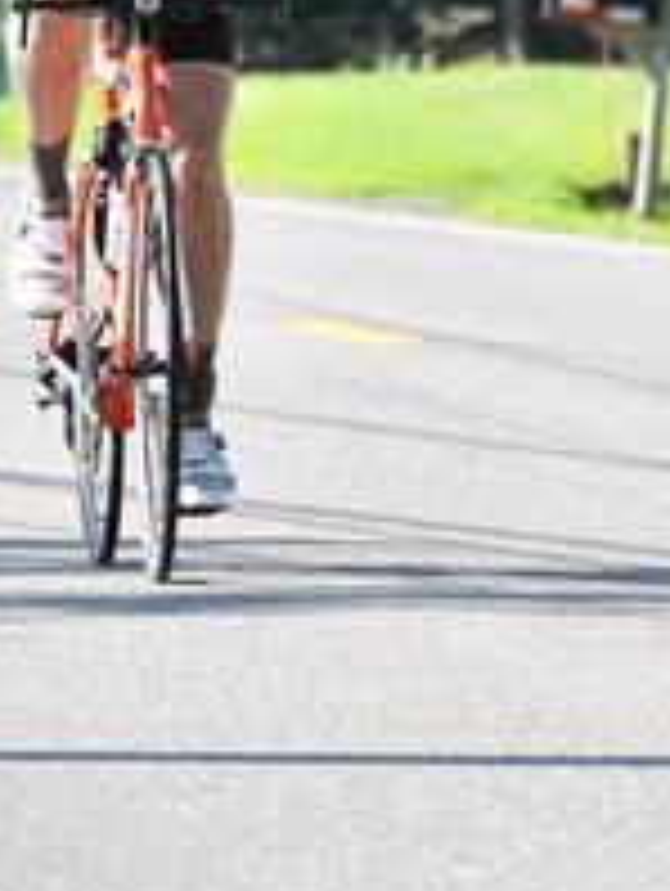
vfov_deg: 2.5
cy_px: -4
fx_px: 20601
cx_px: 241
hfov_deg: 1.9
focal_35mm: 800
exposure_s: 1/1600
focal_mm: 200
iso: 1600
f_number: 7.1
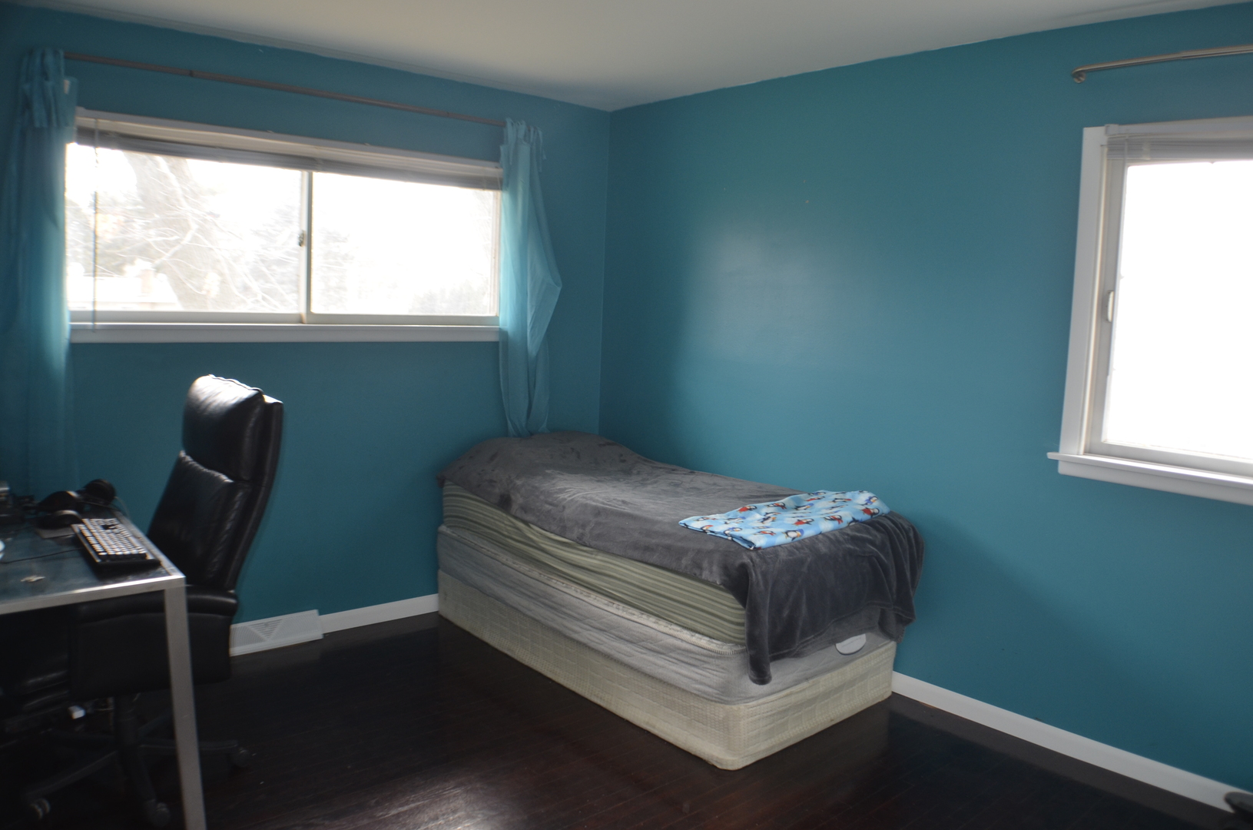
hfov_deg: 57.3
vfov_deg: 39.8
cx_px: 626
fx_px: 1146
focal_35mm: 33
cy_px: 415
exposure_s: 1/60
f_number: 4
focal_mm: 22
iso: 400
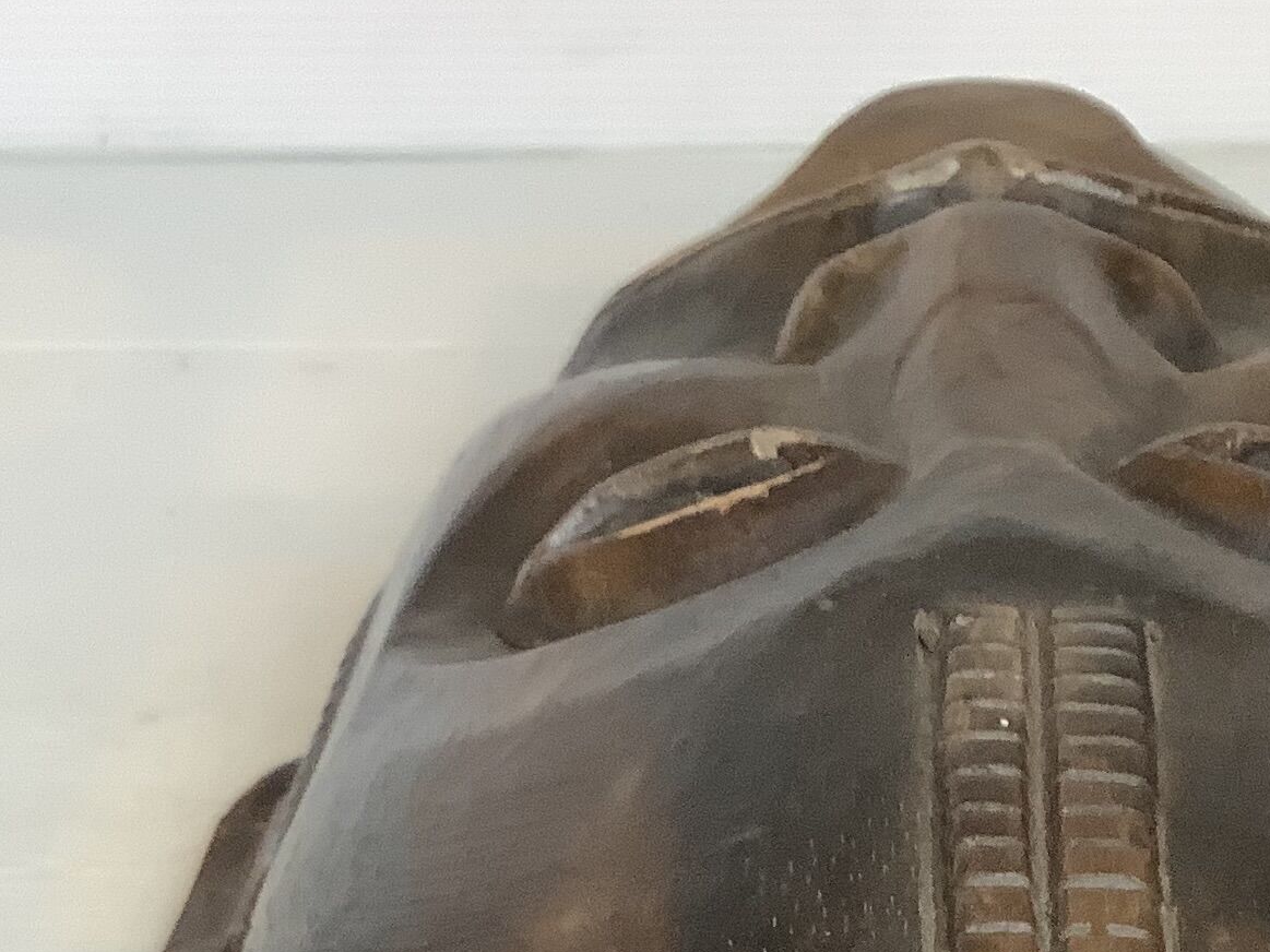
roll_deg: +2.1
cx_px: 856
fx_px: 3192
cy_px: 1202
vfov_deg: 16.2
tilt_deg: -36.0
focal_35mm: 87
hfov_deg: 22.4
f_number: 2.4
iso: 80
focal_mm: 3.3
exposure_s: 1/50
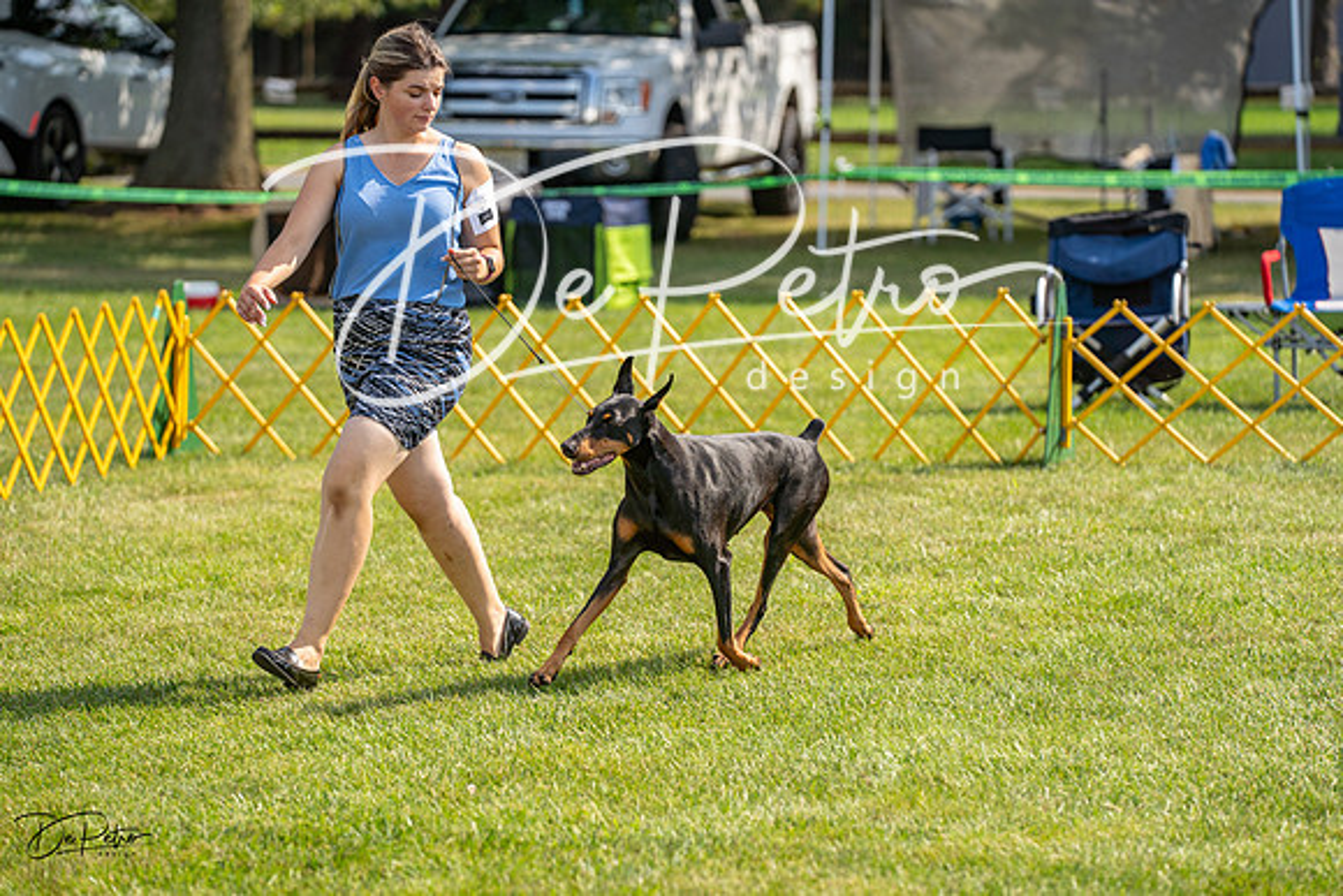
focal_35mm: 150
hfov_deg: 13.7
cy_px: 448
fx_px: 5597
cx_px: 672
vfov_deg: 9.2
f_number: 3.5
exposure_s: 1/1600
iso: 200
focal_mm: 150
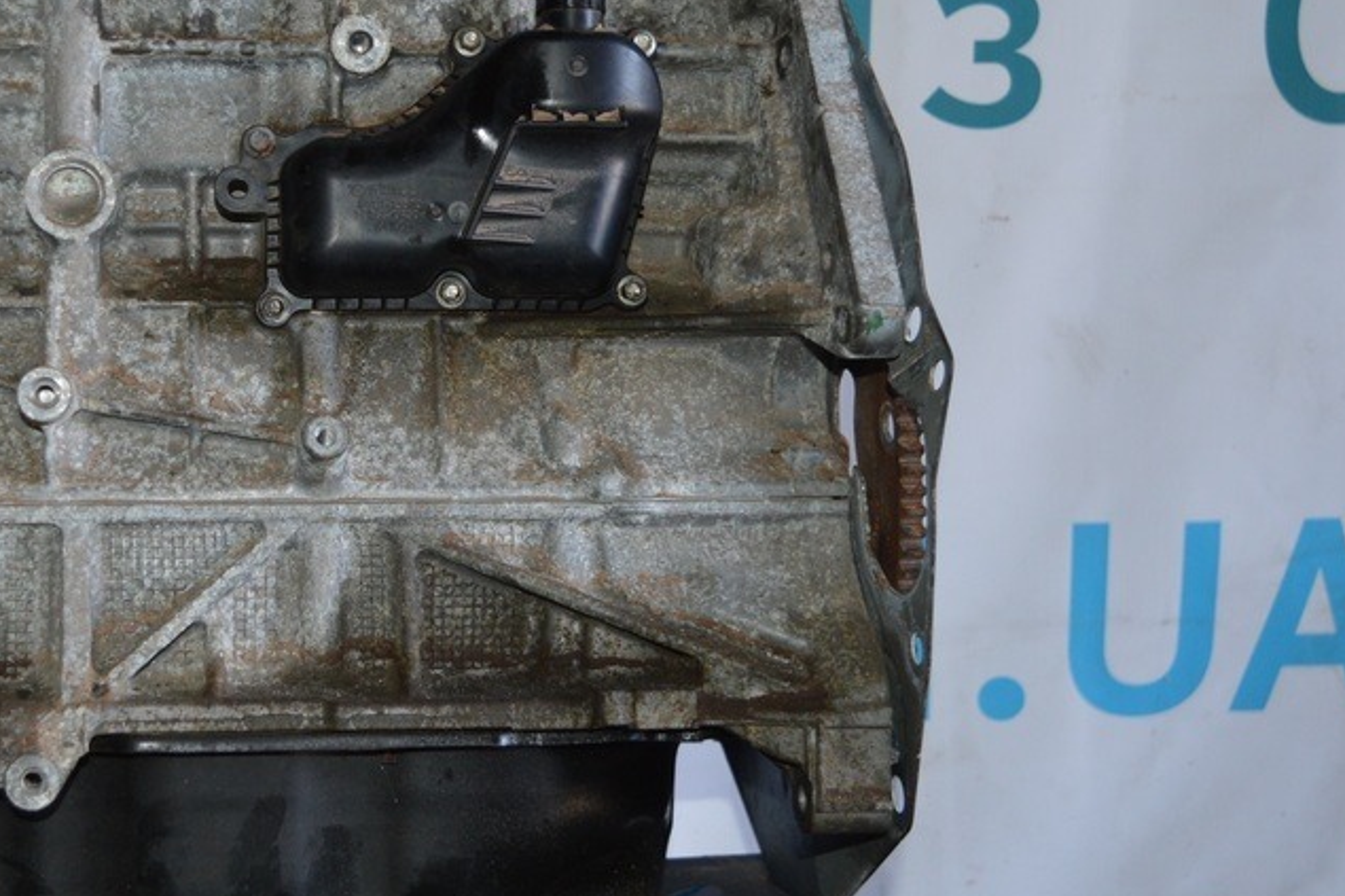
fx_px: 2166
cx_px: 352
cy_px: 378
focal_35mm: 58
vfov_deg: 23.3
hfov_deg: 33.9
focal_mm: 24
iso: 450
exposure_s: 1/60
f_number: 4
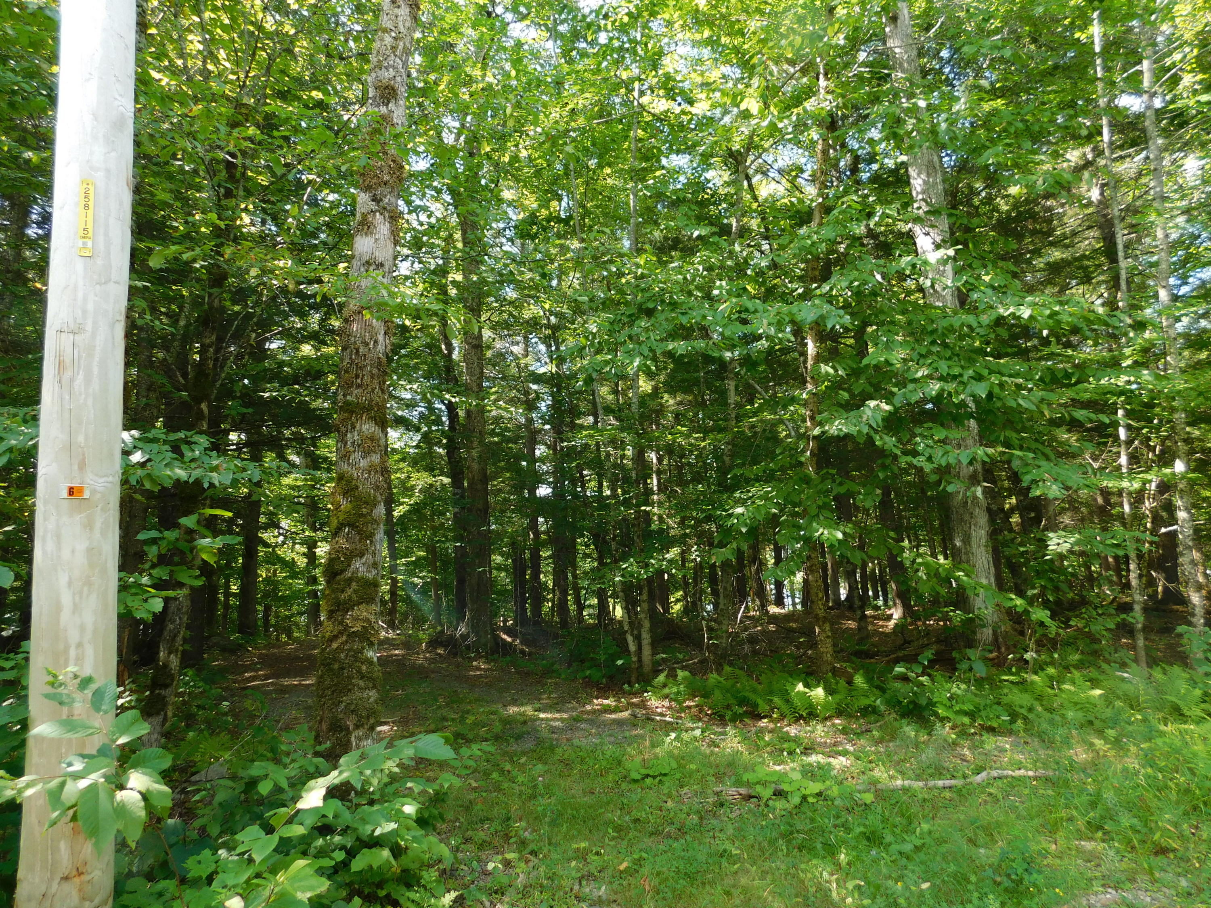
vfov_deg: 58.9
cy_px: 454
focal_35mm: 23
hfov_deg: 73.9
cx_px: 606
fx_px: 805
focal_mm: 4
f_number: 3
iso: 125
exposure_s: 1/125
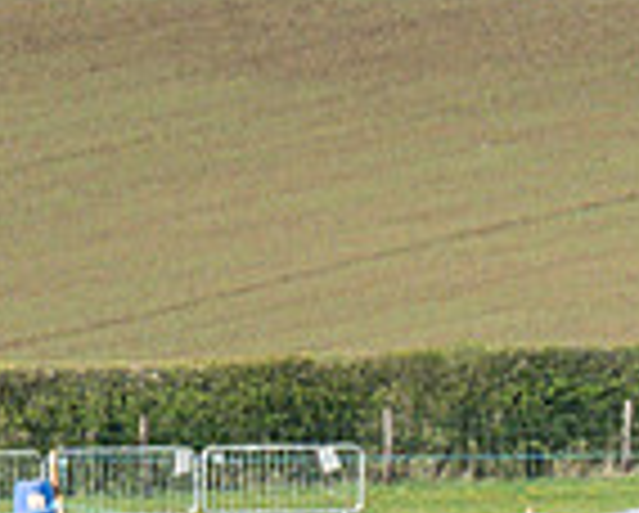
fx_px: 31172
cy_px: 873
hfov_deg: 1.2
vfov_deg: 0.9
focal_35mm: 1646
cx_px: 1228
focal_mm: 135
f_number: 4.5
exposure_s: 1/1600
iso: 250
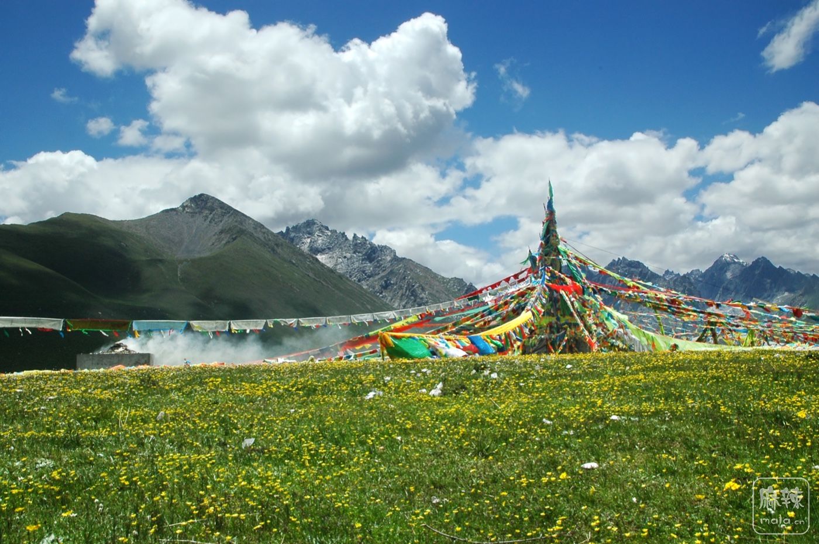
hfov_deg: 57.3
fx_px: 750
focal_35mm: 33
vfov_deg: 39.9
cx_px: 410
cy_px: 272
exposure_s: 1/80
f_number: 16
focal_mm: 22
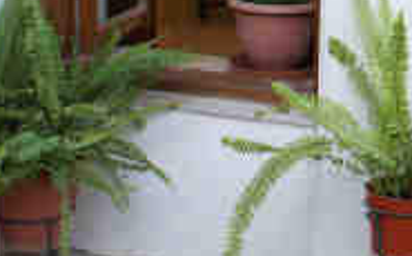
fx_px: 1256
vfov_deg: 11.4
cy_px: -67
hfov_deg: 18.0
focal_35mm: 112
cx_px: 454
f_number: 4.5
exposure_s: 1/40
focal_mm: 20
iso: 100
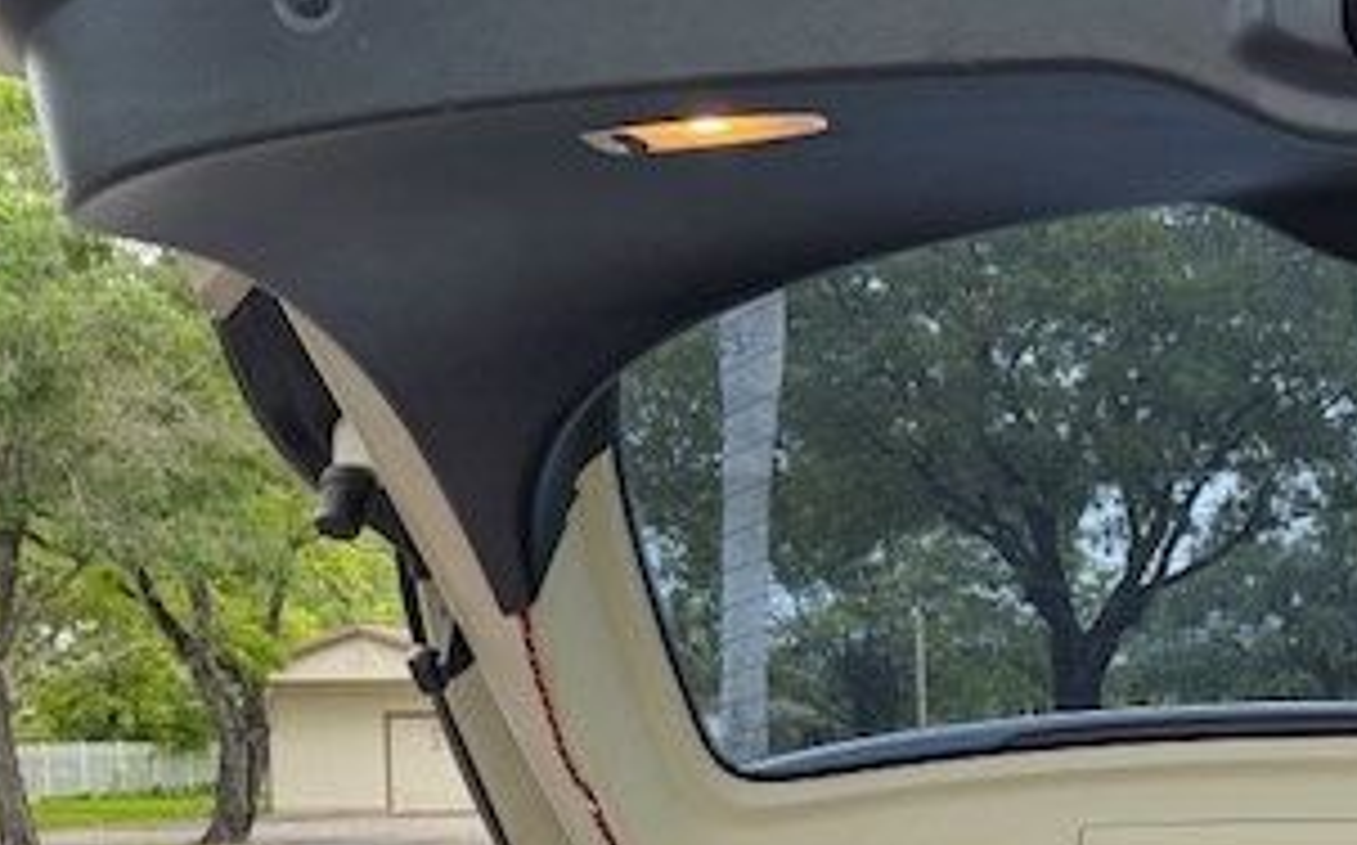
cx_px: 1379
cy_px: 854
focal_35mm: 54
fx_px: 1995
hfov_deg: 34.0
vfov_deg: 22.9
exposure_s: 1/121
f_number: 1.78
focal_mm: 6.76
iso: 100
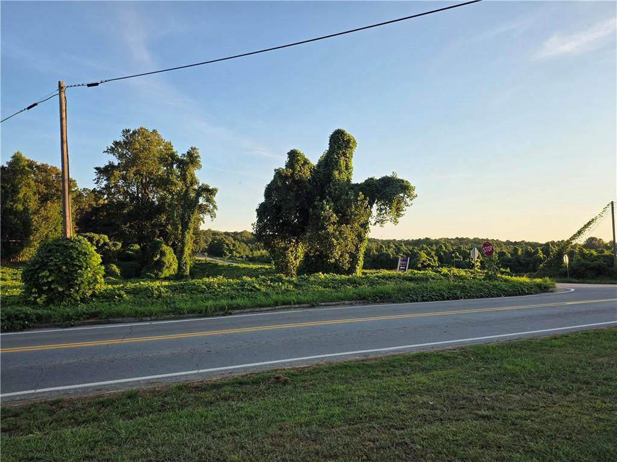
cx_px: 308
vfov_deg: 58.9
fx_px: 410
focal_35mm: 23
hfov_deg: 73.9
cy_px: 231
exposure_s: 1/2359
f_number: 1.7
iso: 80
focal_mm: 6.25
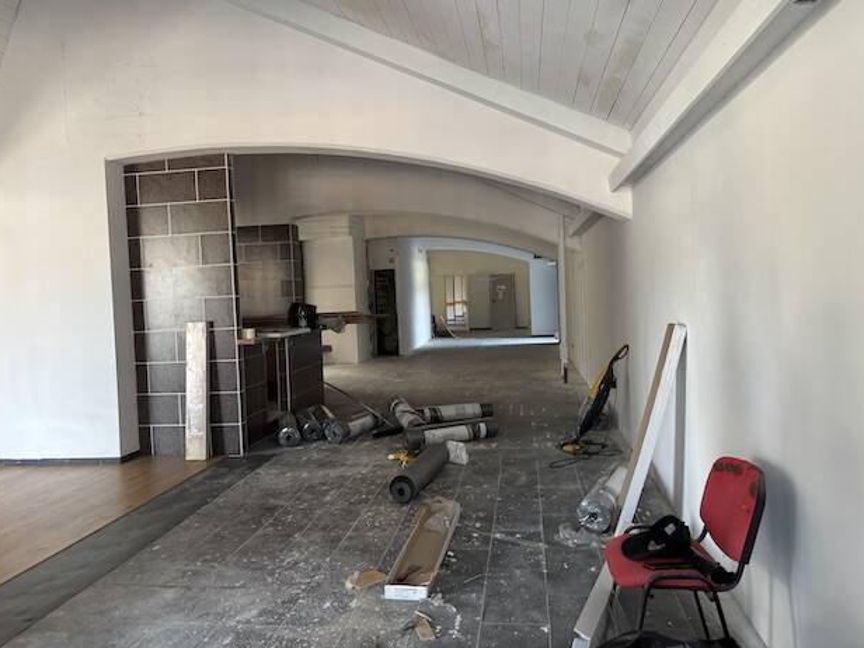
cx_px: 431
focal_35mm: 27
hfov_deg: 65.3
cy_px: 314
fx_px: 674
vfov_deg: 51.3
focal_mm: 5.96
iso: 160
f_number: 1.6
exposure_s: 1/60
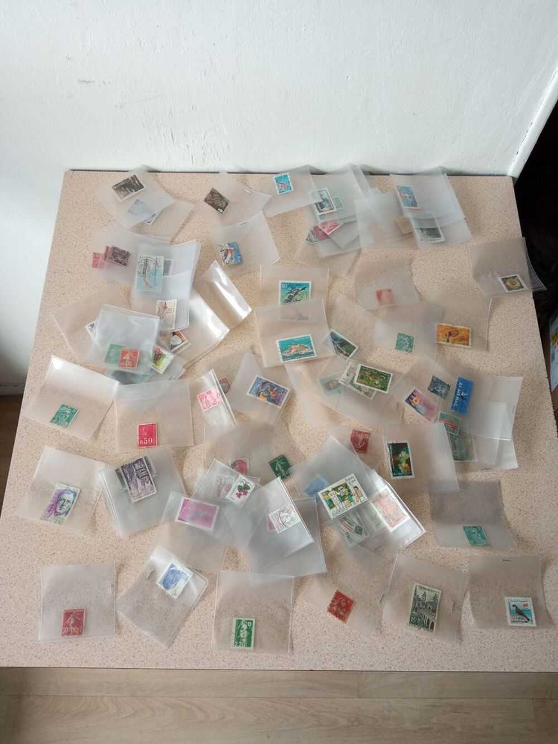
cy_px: 372
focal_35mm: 27
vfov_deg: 65.3
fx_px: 580
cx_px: 279
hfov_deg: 51.4
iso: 143
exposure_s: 1/50
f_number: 2.2
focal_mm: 3.79
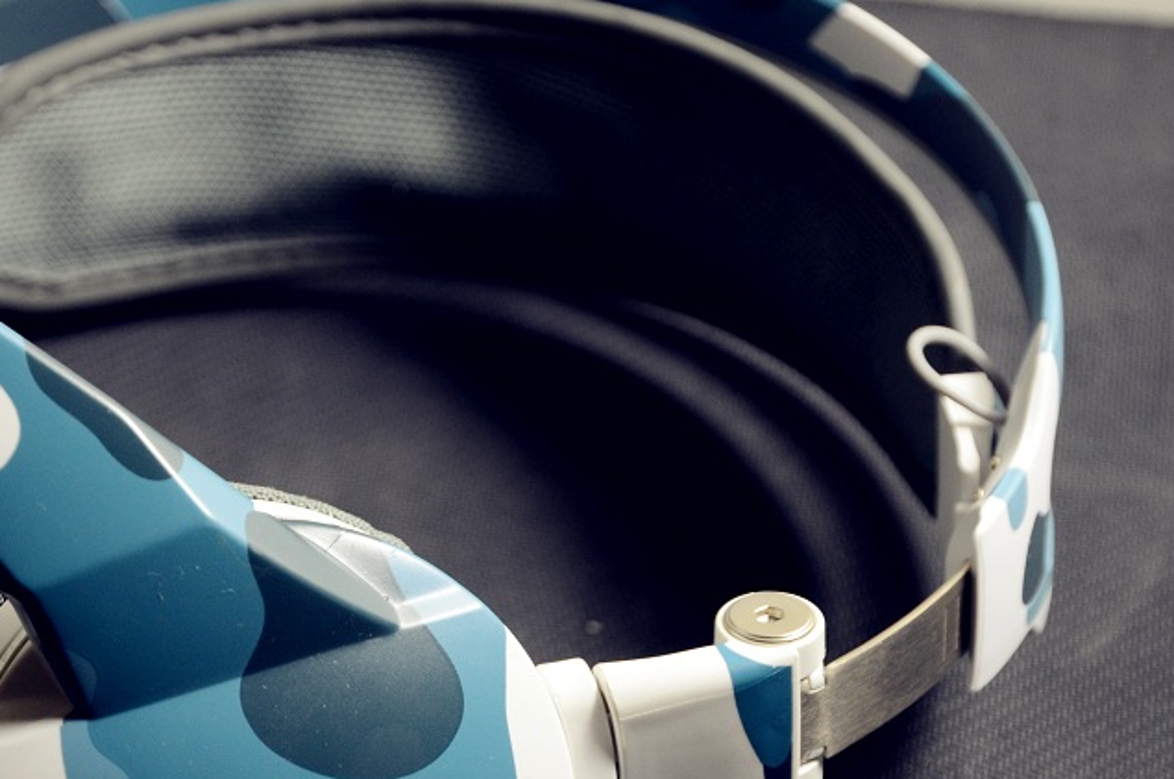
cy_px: 607
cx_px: 285
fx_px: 5306
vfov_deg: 8.4
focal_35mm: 163
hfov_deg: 12.6
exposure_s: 1/1.6
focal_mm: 56
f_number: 5.6
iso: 400
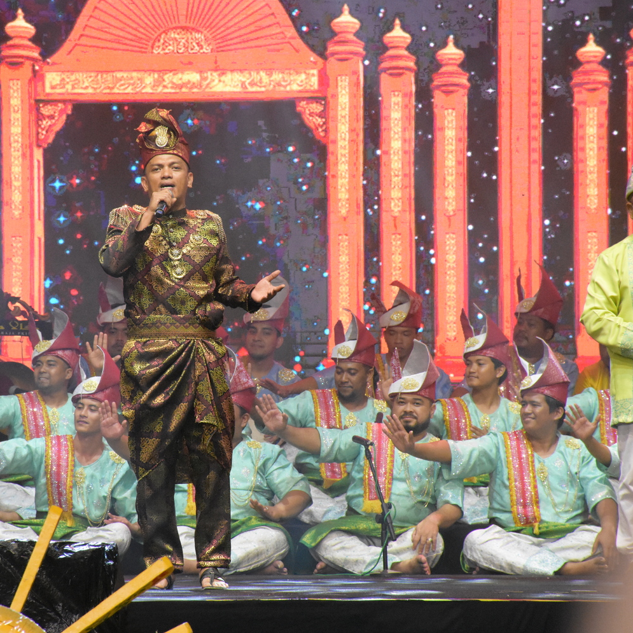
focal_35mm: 269
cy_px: 316
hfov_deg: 6.5
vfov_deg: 6.5
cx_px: 211
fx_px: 5565
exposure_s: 1/250
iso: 5000
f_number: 7.1
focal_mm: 140
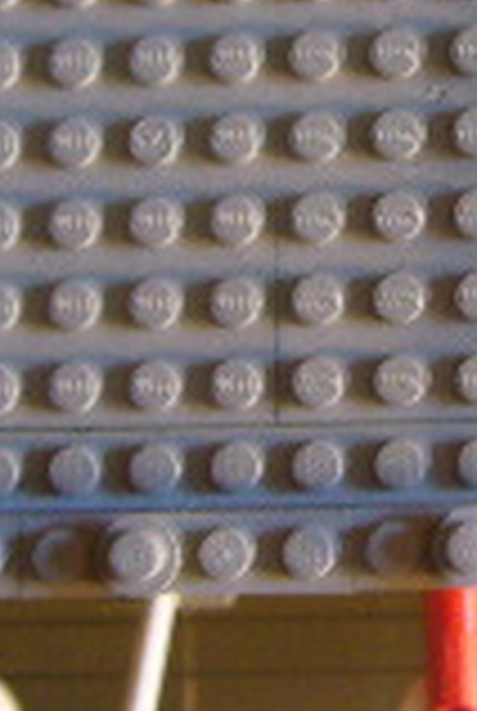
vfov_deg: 13.8
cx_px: 562
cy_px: 40
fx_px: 2909
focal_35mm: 147
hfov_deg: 9.3
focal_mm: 5.8
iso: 200
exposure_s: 1/8
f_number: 2.8
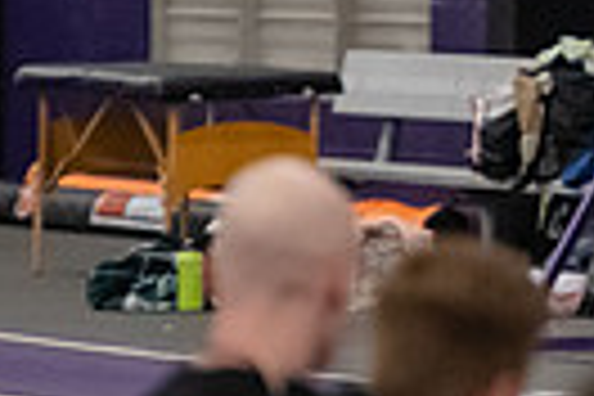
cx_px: 1004
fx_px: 10130
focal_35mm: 614
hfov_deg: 3.3
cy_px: 11
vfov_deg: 2.2
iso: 6400
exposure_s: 1/800
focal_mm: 140
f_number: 2.8
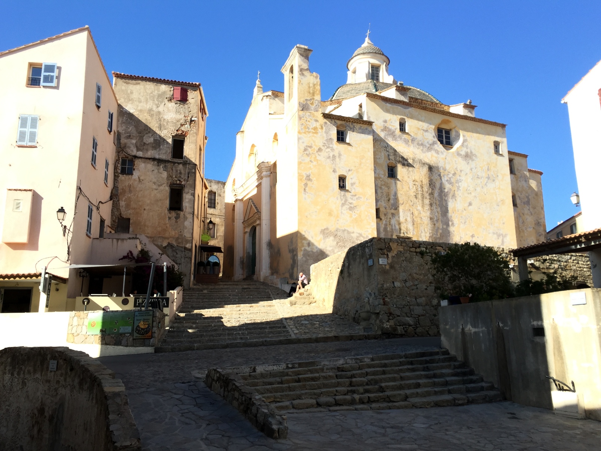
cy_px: 226
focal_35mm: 29
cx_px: 300
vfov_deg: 48.2
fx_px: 503
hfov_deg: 61.7
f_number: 2.2
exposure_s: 1/898
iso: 32
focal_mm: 4.15
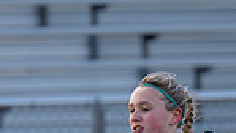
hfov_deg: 1.3
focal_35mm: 1628
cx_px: 222
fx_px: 10193
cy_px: 270
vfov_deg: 0.7
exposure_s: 1/1600
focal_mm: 200
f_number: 2.8
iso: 800
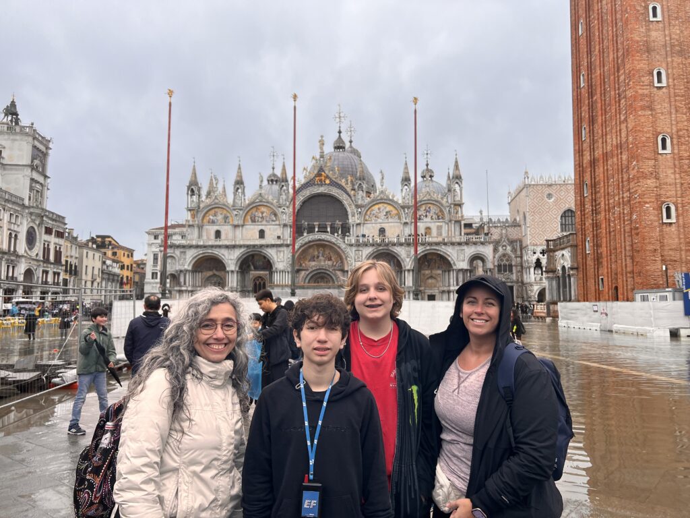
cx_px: 345
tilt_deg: +6.2
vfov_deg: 53.1
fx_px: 518
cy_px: 259
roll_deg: -0.4
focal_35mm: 26
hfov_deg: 67.3
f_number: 1.5
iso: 50
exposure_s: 1/949
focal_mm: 5.7
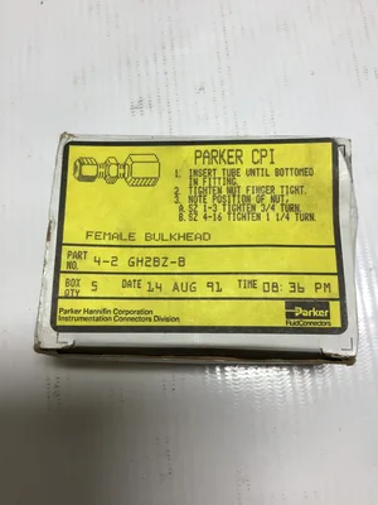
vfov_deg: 58.4
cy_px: 252
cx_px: 189
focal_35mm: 31
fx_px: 451
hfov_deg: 45.4
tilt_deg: -76.8
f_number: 2.4
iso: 25
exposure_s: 1/190
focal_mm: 3.3
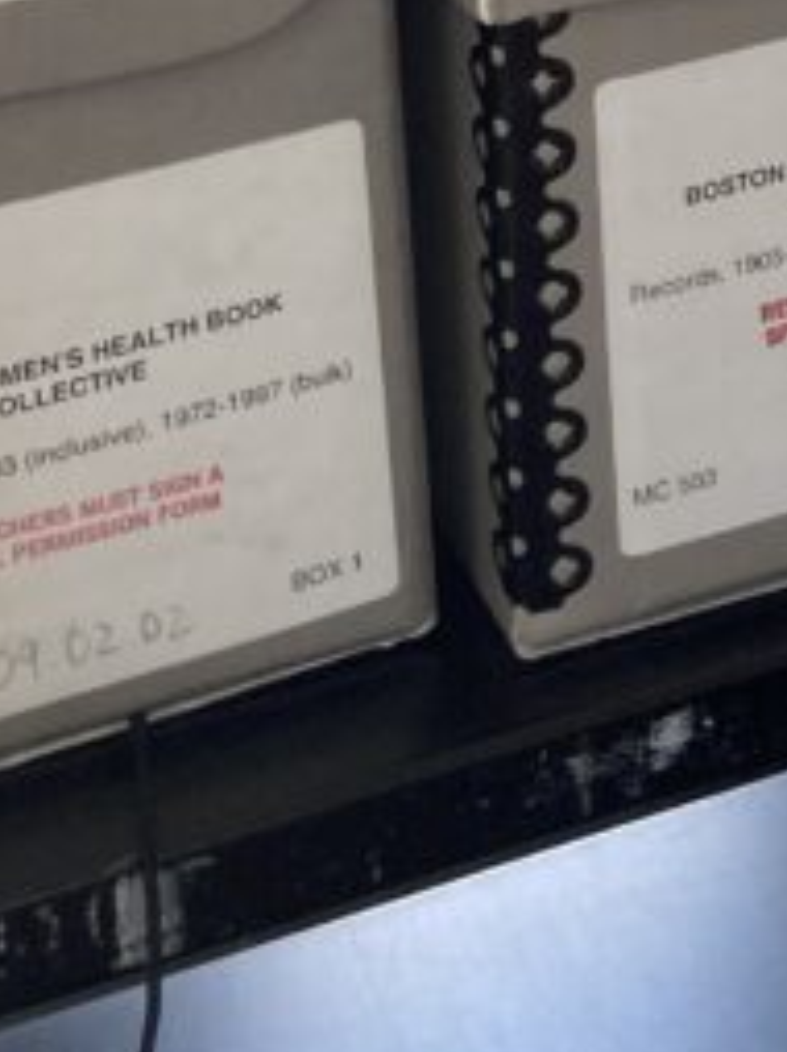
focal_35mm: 113
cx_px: 1019
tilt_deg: -7.9
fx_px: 3431
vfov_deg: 14.9
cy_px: -907
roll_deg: +0.4
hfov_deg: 12.7
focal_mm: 3.99
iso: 64
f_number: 1.8
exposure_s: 1/120
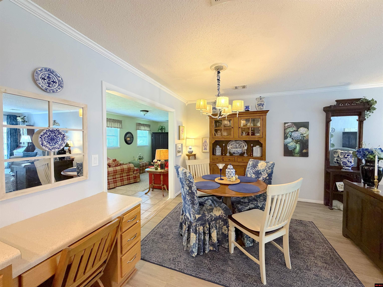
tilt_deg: -2.1
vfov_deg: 85.7
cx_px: 192
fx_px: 155
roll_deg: +0.2
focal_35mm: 14
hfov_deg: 102.1
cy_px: 144
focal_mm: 2.22
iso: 250
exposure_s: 1/60
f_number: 2.2
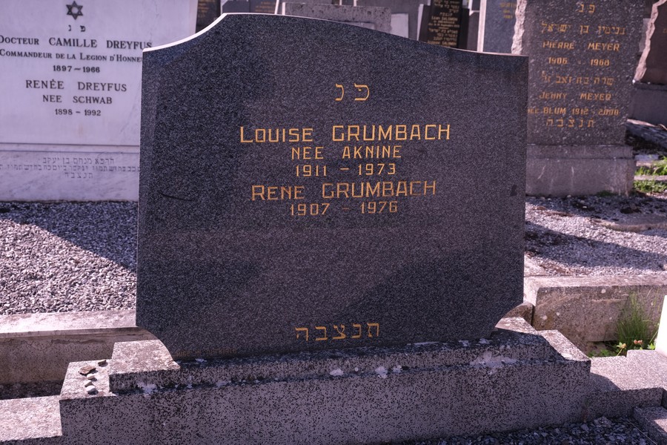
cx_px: 334
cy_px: 222
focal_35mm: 38
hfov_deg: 50.7
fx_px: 704
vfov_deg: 35.1
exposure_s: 1/210
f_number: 5.6
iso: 160
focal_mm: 25.4
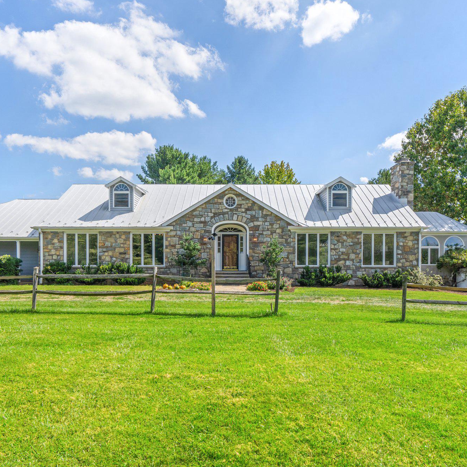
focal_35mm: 25
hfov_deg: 62.9
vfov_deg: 62.9
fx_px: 382
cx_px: 217
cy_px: 240
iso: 250
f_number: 13
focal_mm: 19
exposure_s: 1/400
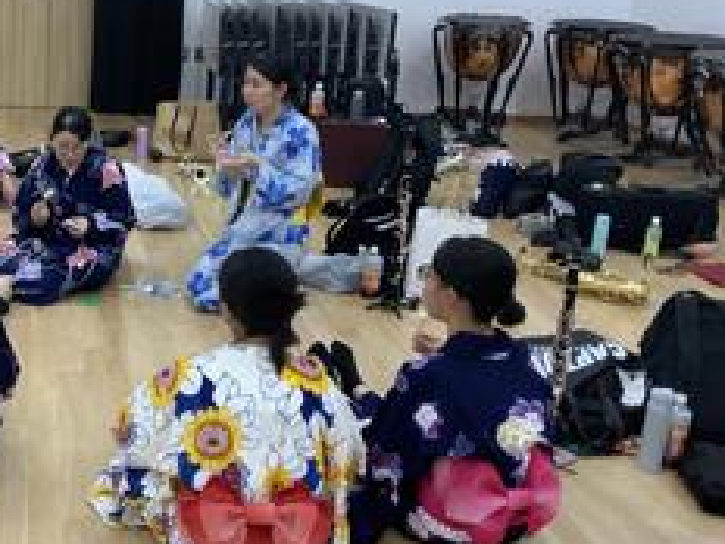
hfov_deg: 36.3
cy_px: 225
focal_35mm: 50
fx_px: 1047
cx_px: 103
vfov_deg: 29.1
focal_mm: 3
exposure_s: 1/60
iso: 50
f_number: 1.8
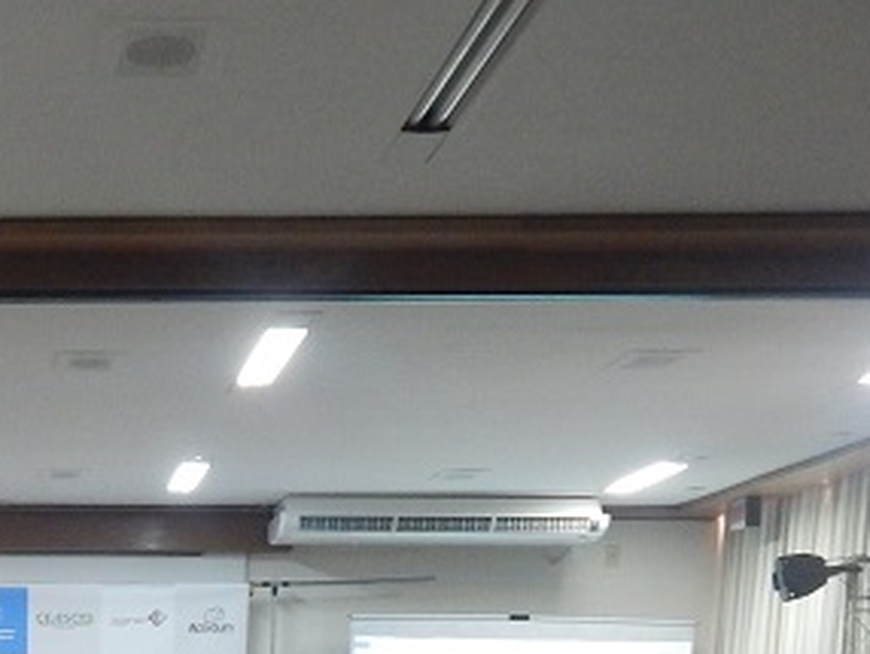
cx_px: -134
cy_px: 1024
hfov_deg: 20.9
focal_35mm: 88
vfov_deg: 15.3
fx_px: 2214
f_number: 3.2
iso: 360
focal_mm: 5.1
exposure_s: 1/30
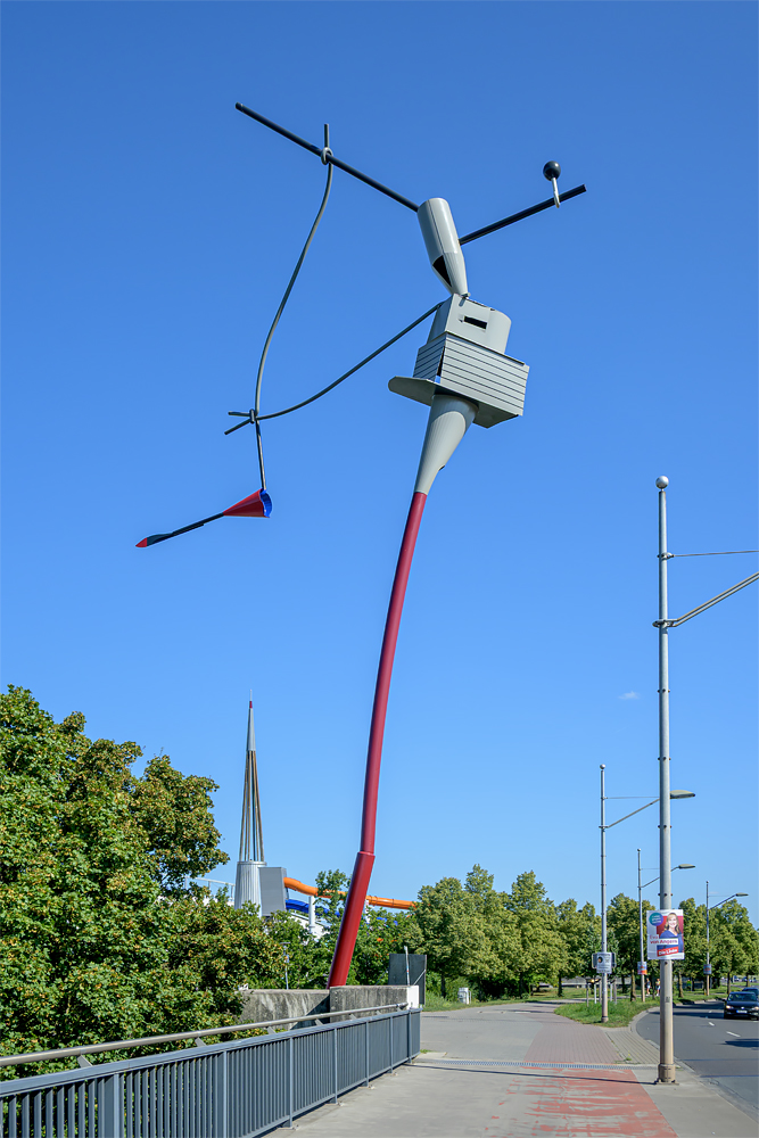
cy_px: 569
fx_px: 1043
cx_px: 380
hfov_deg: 40.0
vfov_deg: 57.2
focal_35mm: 33
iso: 200
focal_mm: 22
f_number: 8
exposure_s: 1/350
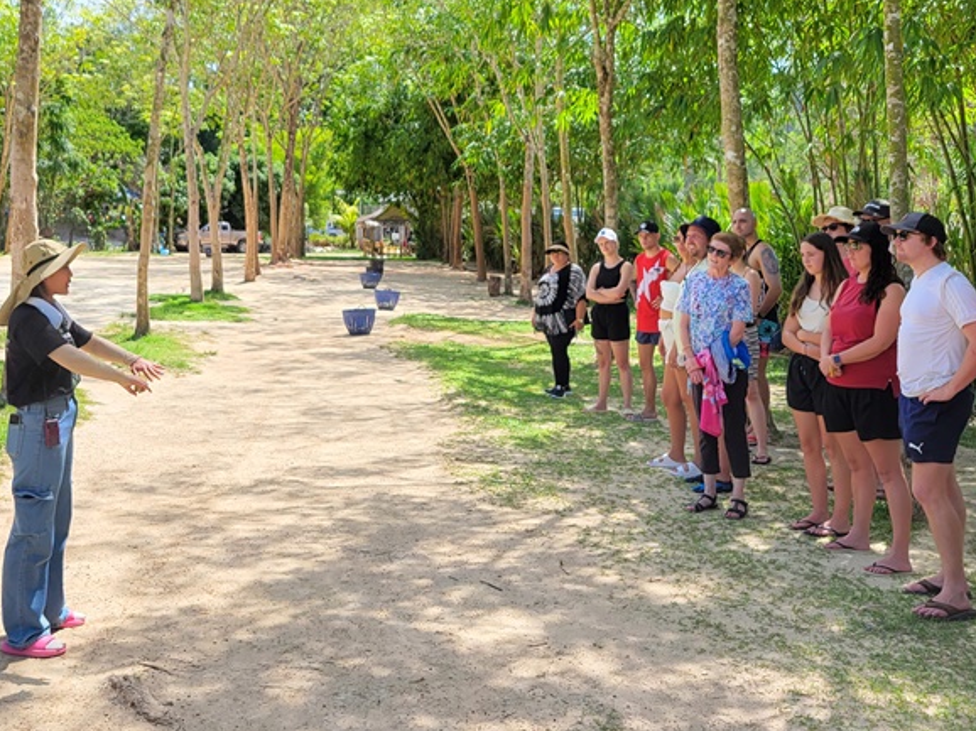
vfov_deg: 31.2
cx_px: 404
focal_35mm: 45
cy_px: 130
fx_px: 1268
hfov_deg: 41.9
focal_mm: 5.4
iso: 40
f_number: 1.8
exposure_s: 1/509
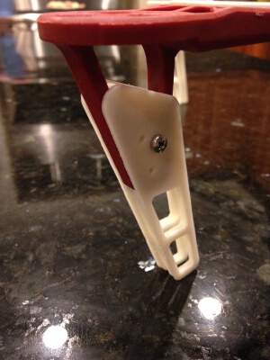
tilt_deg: -26.6
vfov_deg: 55.4
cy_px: 180
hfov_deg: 42.9
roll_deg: +0.0
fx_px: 343
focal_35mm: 33
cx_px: 135
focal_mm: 4.12
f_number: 2.4
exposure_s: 1/17
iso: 320
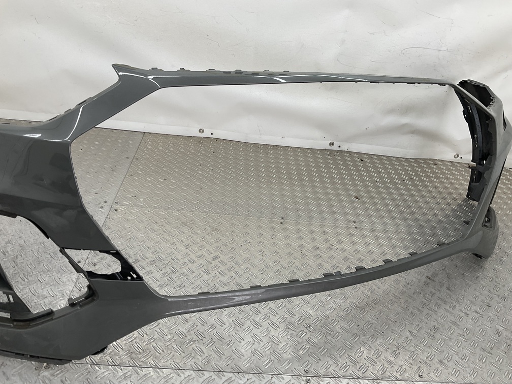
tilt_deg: -30.6
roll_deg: -8.1
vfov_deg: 48.2
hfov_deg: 61.7
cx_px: 256
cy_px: 192
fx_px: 429
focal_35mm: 29
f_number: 1.8
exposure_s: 1/120
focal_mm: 3
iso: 25
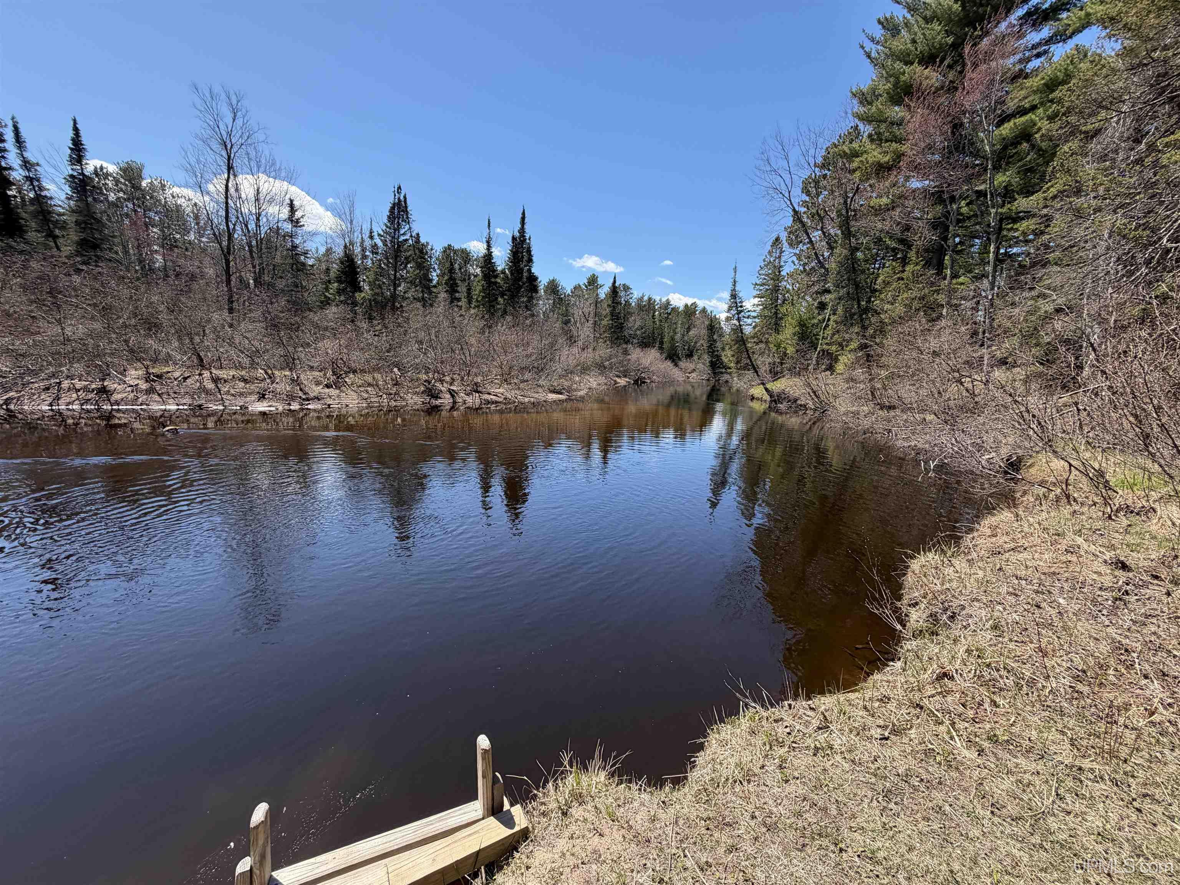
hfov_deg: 102.1
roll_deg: -3.1
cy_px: 442
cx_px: 590
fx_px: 477
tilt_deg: -10.2
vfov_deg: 85.7
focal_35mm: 14
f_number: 2.2
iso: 40
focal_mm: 2.22
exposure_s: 1/734
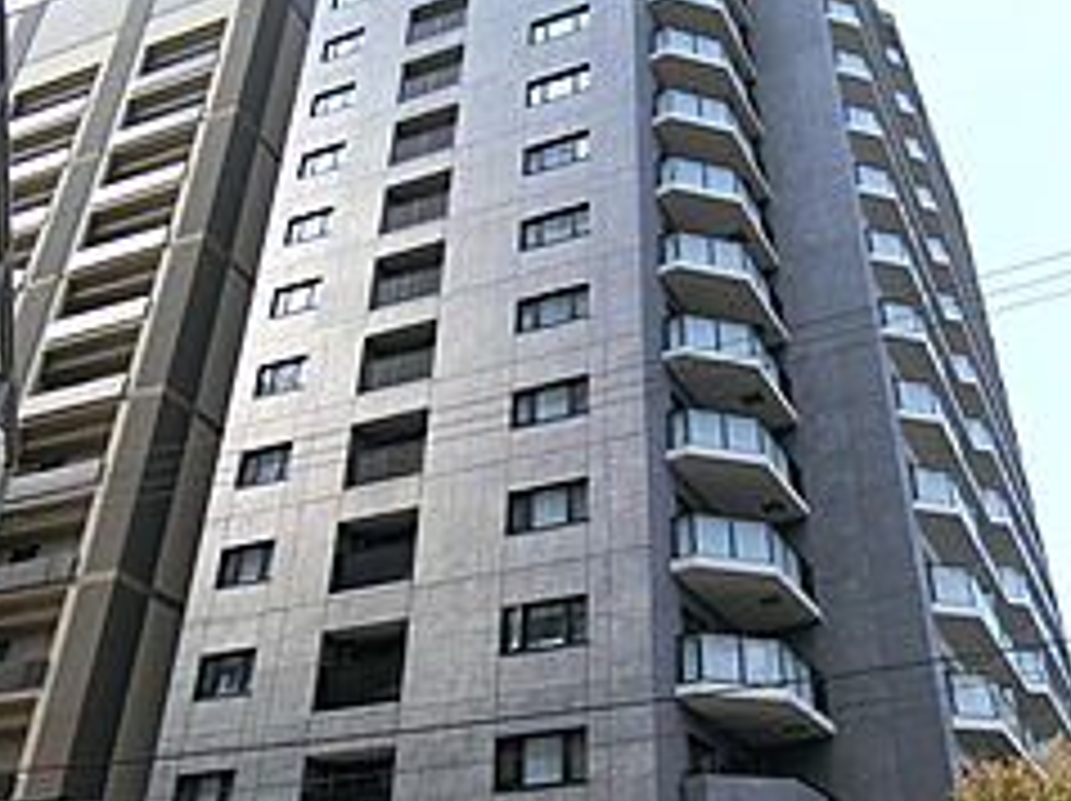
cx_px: 652
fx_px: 989
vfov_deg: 43.3
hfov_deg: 56.3
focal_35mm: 32
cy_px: 549
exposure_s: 1/1000
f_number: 2.7
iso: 80
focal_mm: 4.06
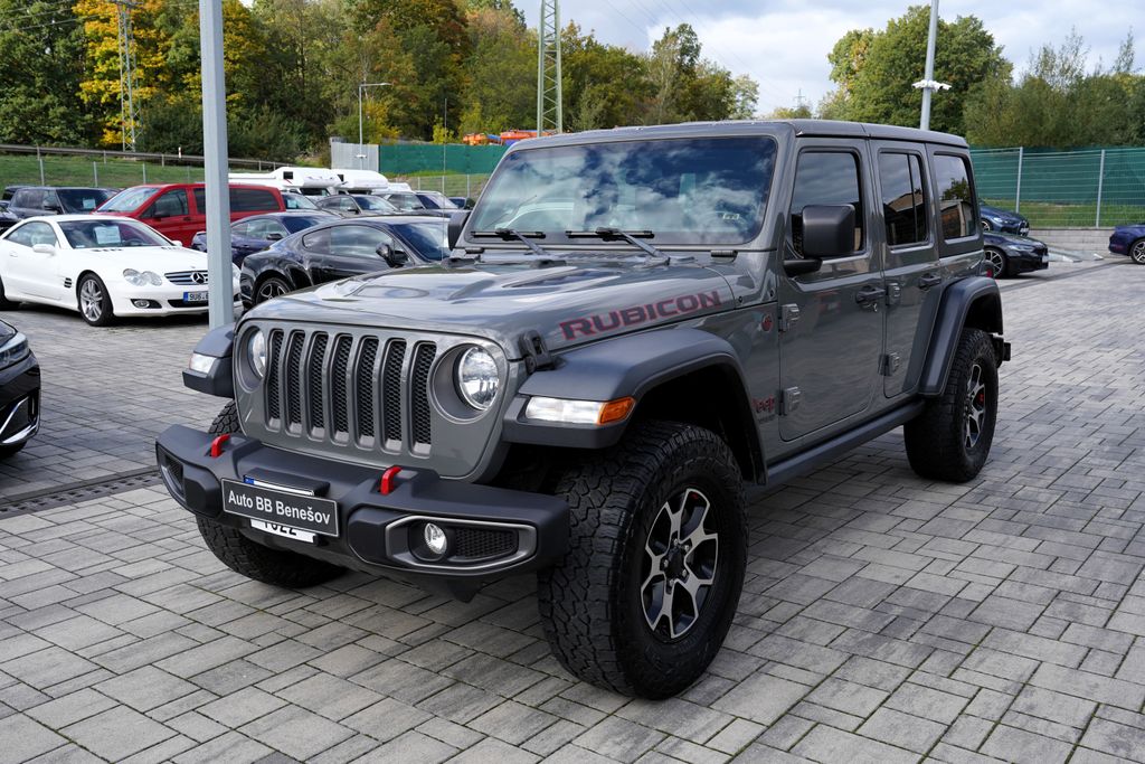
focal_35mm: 33
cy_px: 382
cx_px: 572
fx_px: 1050
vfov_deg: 40.0
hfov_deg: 57.2
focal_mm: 33
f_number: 8
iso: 200
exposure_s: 1/250
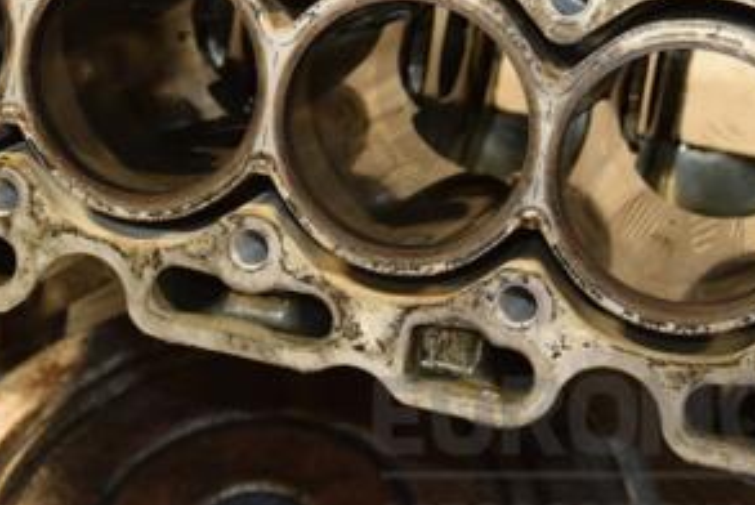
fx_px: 1931
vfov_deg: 14.8
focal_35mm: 92
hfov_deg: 22.1
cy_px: 72
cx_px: 325
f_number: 5
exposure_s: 1/80
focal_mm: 30
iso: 800
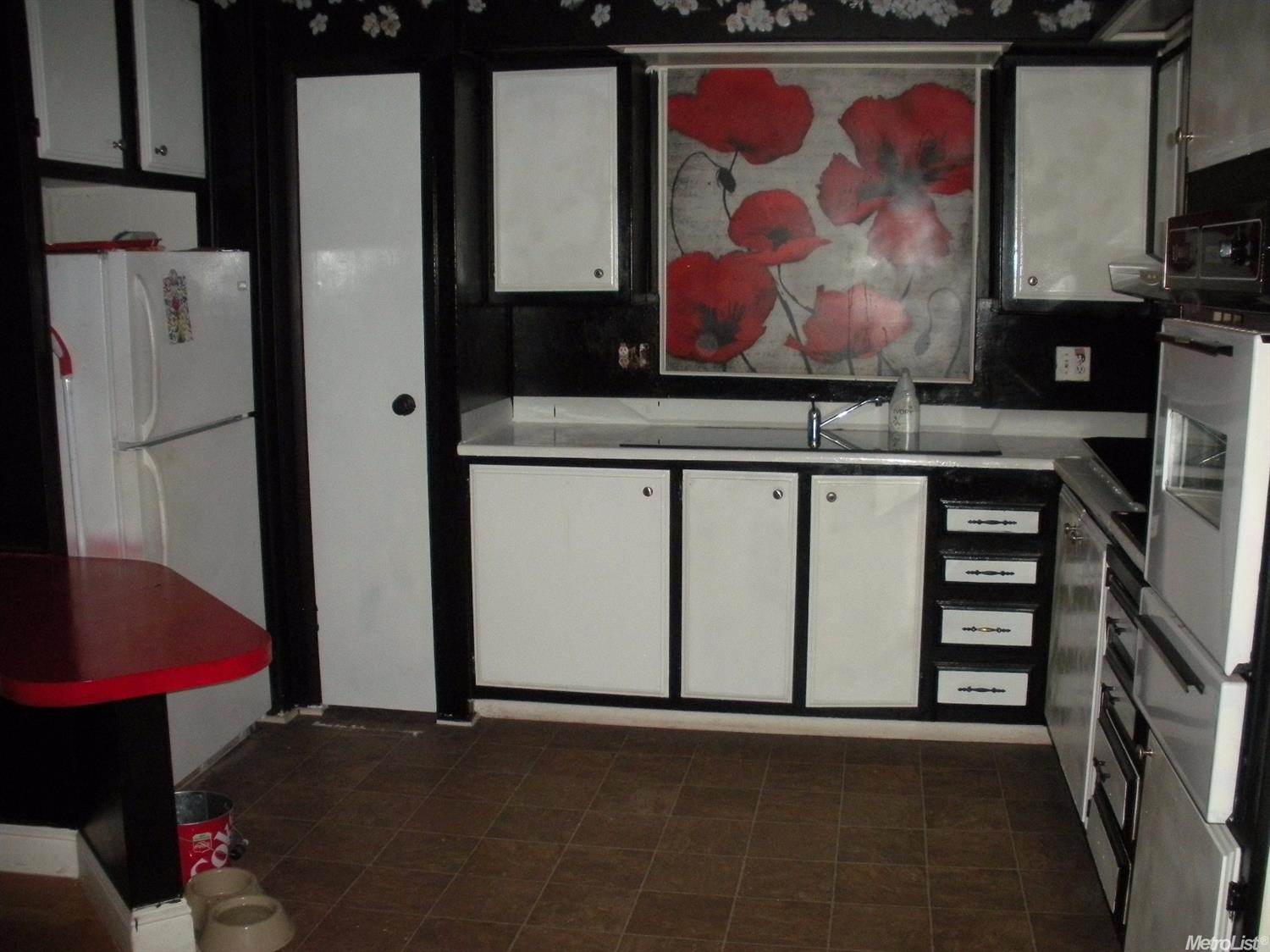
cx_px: 635
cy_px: 476
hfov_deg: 52.6
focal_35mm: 35
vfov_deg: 40.7
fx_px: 1284
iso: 400
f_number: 3.5
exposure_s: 1/60
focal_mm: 6.3
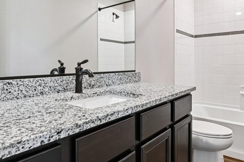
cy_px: 61
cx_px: 122
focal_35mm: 27
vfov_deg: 47.5
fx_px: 183
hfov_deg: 67.4
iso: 400
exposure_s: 1/5
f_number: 11
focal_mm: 14
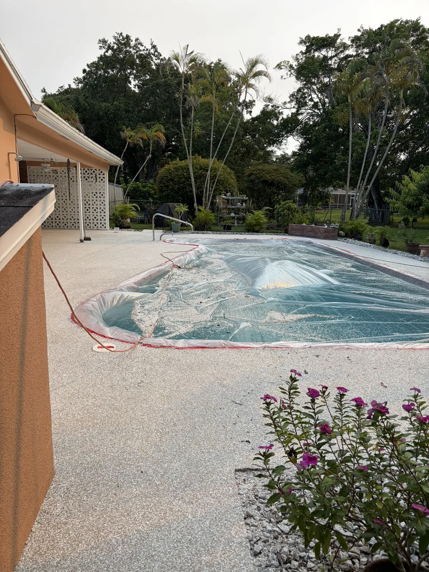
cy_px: 286
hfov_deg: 53.1
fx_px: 430
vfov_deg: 67.3
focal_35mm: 26
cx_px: 214
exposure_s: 1/2012
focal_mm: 5.96
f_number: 1.6
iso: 50
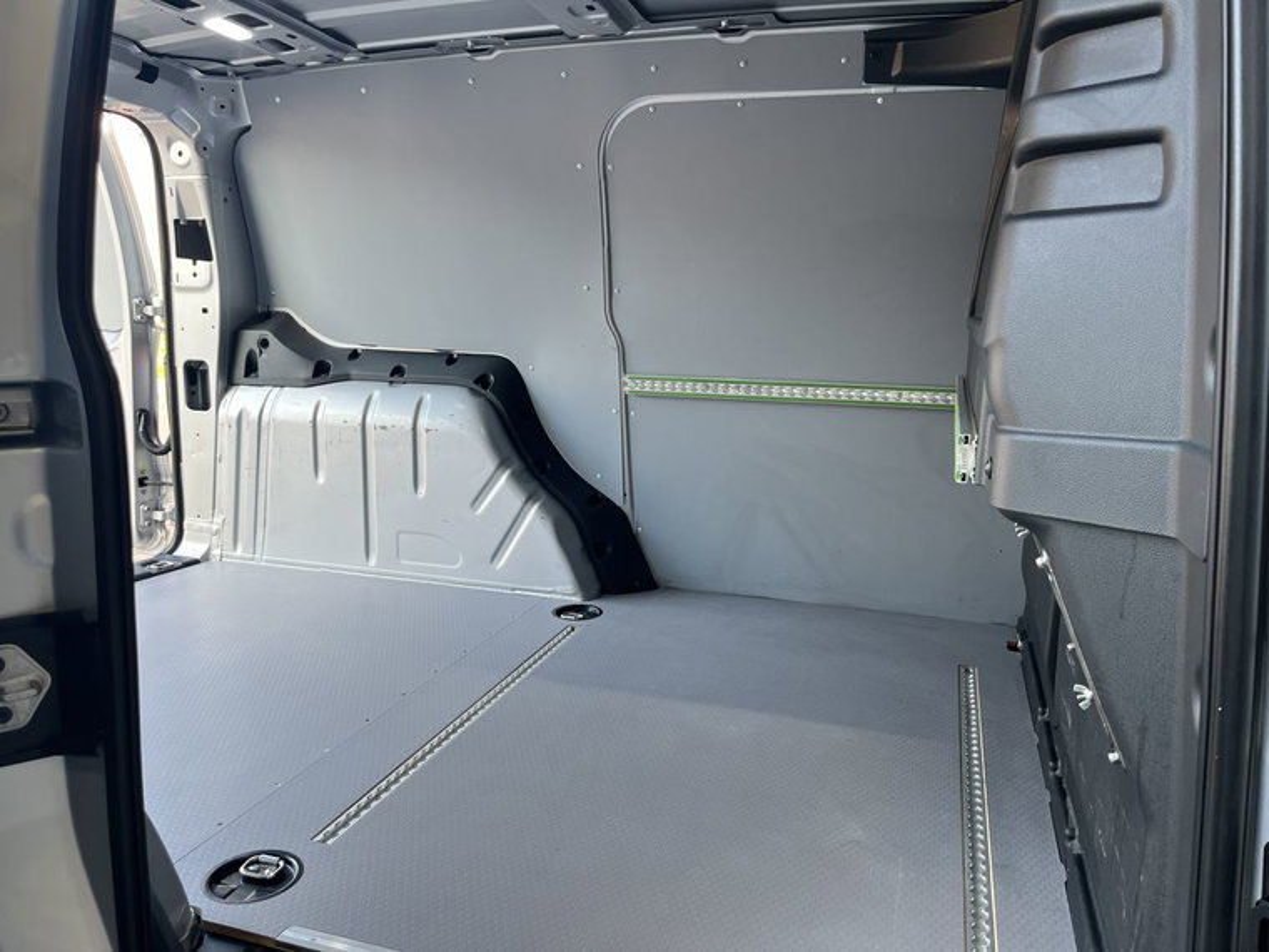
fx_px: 953
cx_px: 634
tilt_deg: -9.7
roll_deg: +0.2
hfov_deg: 67.3
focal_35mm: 26
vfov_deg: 53.1
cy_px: 476
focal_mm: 5.1
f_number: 1.6
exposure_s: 1/100
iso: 64
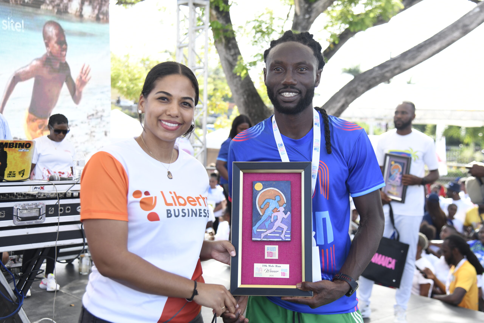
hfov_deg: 42.7
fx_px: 618
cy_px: 162
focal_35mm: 46
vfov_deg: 29.2
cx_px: 242
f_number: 4.5
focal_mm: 46
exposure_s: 1/500
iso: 400
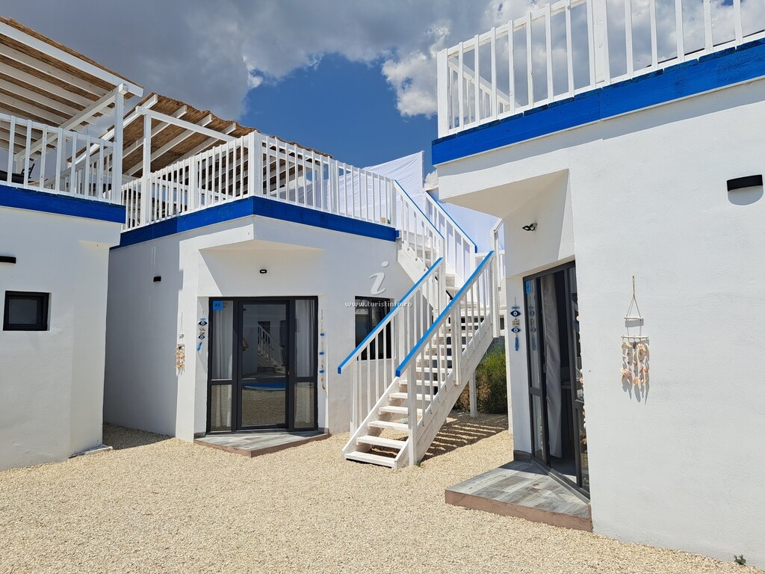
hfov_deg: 71.6
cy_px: 287
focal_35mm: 24
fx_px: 530
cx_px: 382
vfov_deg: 56.8
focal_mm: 5.23
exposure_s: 1/1984
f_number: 1.8
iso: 50
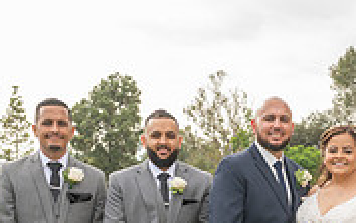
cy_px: 288
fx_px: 1039
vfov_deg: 11.9
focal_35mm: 107
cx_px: 350
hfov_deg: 18.9
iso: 200
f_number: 6.3
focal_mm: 32
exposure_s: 1/200
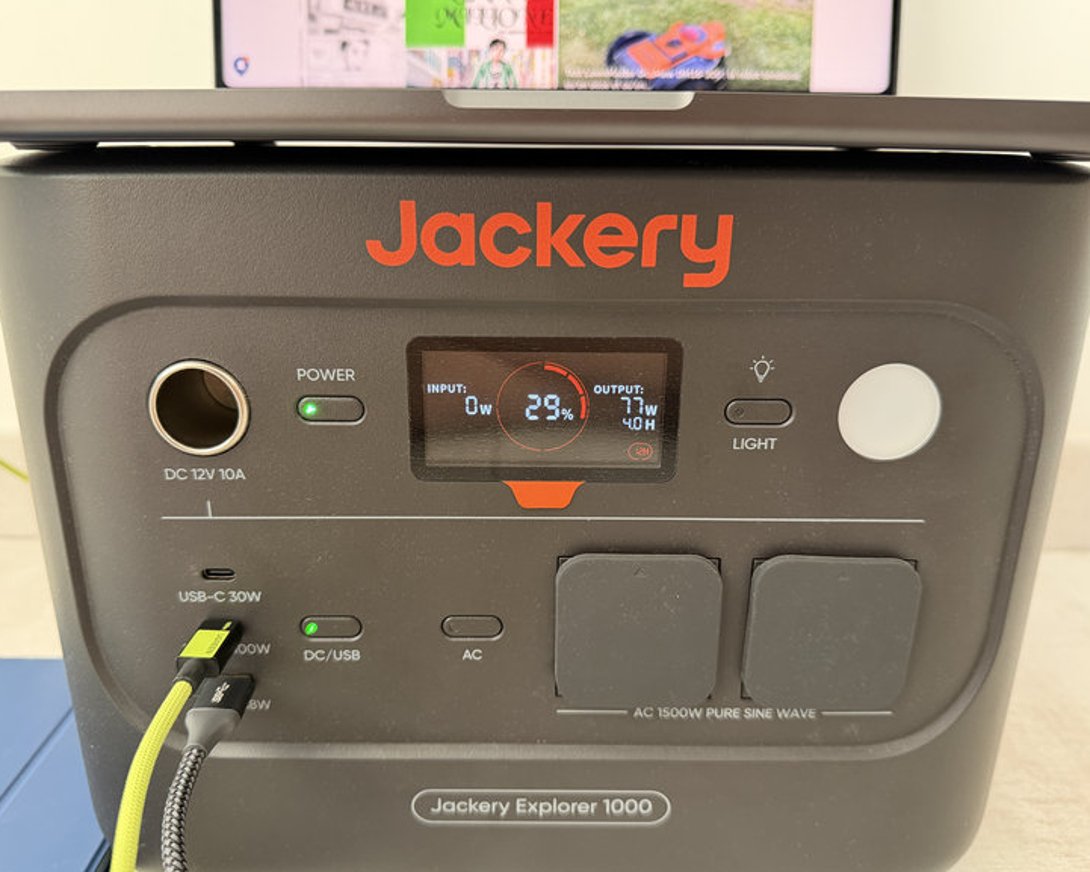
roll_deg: -0.4
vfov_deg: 54.9
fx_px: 839
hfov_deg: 66.0
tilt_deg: -18.3
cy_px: 437
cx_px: 535
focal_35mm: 26
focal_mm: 6.76
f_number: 1.78
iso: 320
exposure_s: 1/60
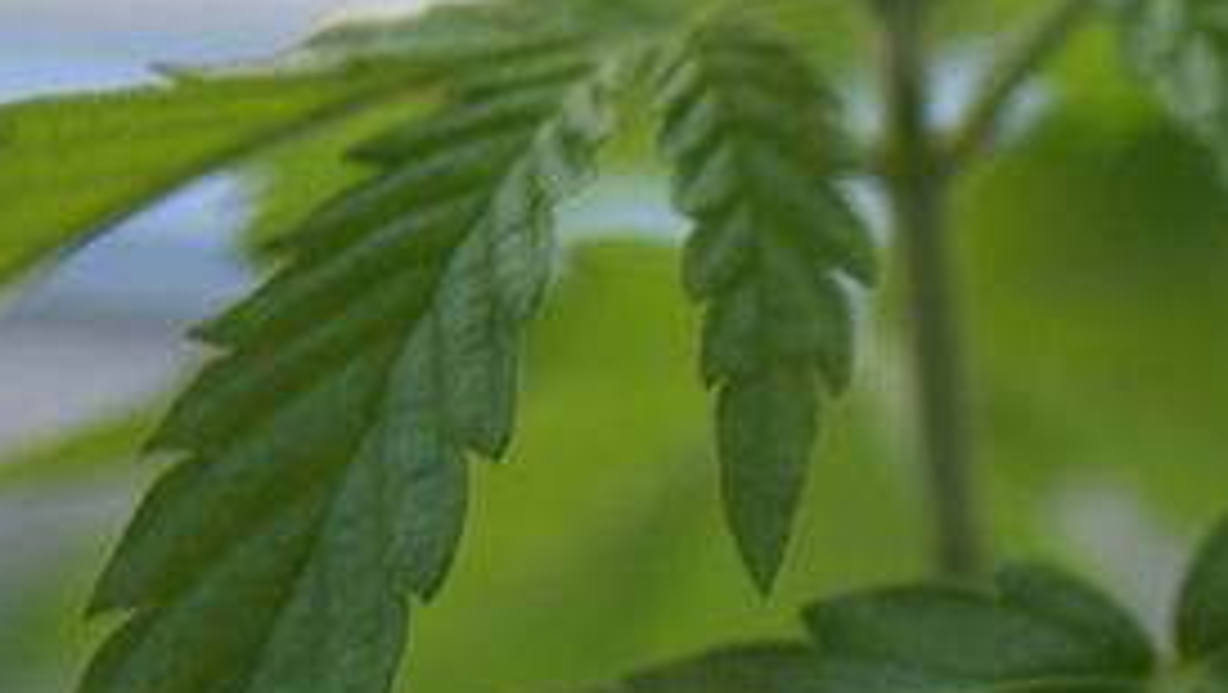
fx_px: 6745
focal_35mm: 207
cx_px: 1723
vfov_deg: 5.8
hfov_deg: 10.1
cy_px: 1019
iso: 125
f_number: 5
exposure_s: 1/60
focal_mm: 40
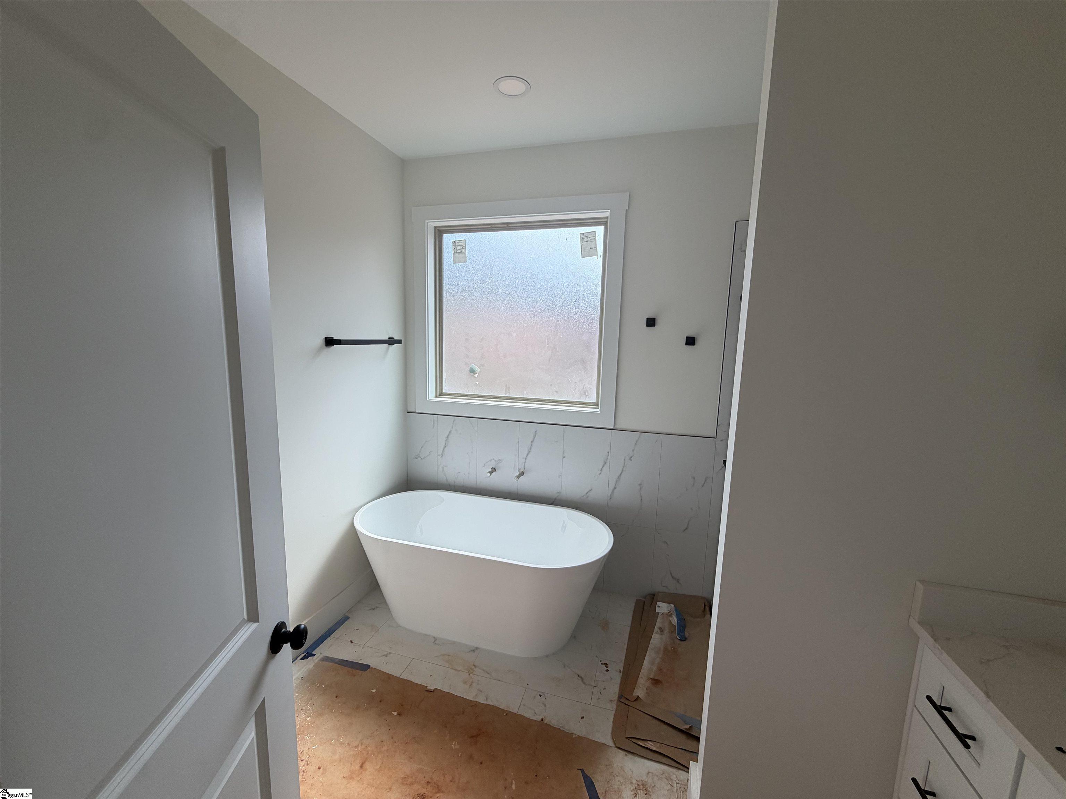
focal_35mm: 14
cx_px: 533
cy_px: 400
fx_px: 431
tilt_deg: -8.5
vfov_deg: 85.7
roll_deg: -1.5
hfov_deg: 102.1
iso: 50
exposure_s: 1/138
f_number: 2.2
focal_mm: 2.22
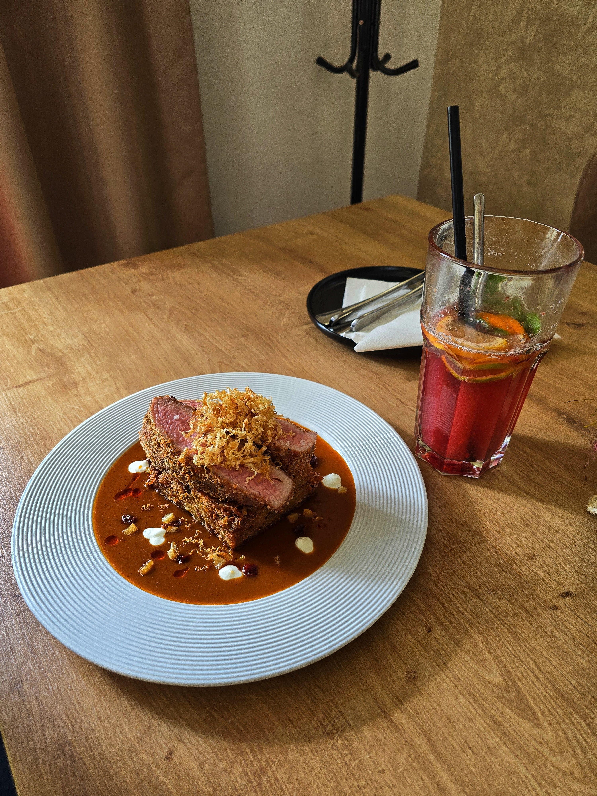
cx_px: 298
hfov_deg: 58.9
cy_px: 398
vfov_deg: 73.9
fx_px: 529
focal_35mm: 23
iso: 100
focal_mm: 6.3
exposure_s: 1/180
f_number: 1.7
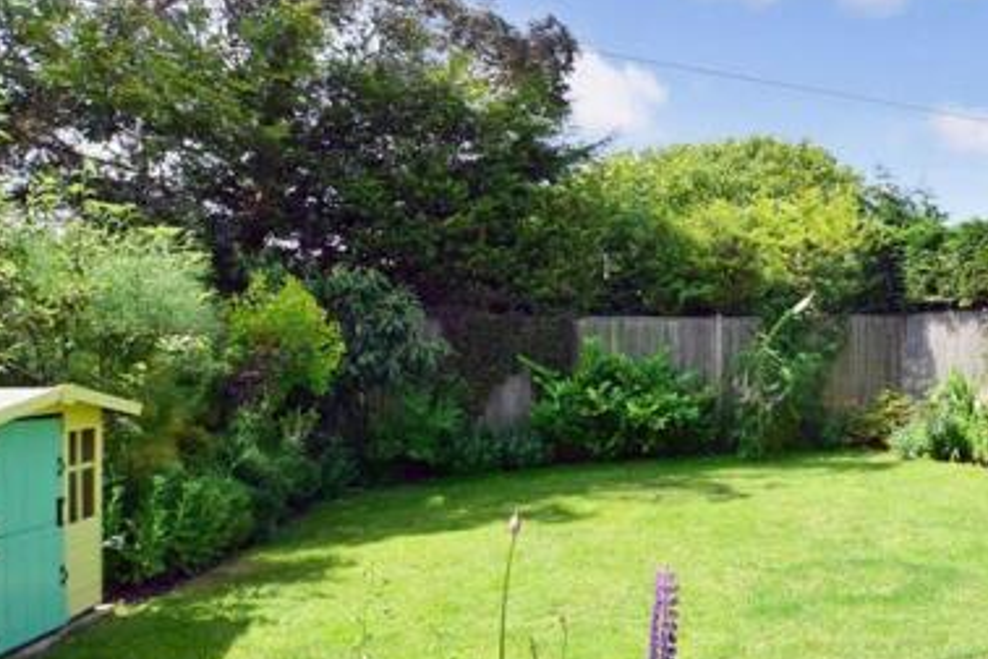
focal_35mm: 26
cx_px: 844
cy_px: 339
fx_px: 713
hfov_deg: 61.2
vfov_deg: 49.5
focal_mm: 10
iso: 400
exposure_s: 1/400
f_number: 10
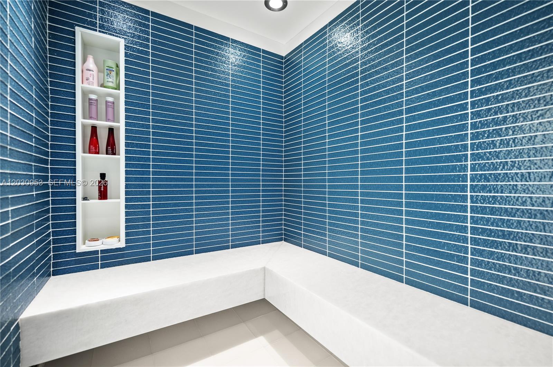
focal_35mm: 15
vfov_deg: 77.2
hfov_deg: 100.5
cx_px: 276
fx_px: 230
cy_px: 184
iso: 200
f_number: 2.8
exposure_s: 1/6
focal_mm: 15
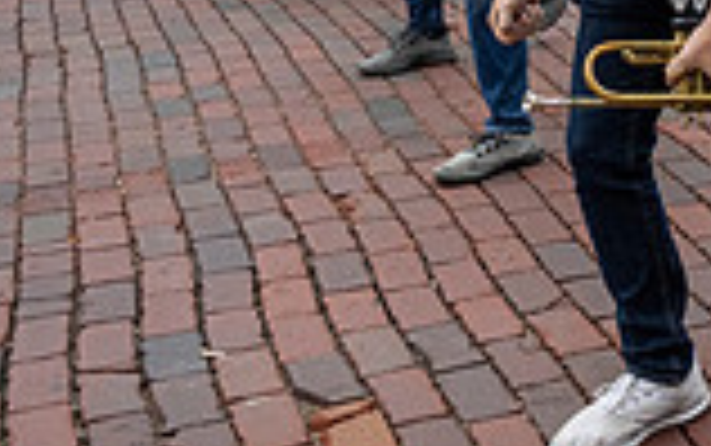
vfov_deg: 13.9
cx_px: 976
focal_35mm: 90
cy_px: -164
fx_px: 1745
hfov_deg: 20.6
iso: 1000
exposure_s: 1/1600
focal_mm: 24
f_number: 4
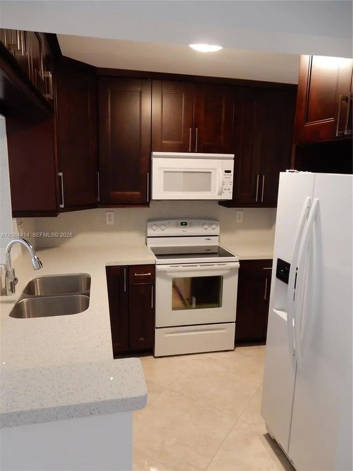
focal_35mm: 25
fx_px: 340
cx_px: 176
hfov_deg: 54.9
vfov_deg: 69.4
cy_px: 236
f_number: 3.7
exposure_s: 1/25
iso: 400
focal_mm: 4.5
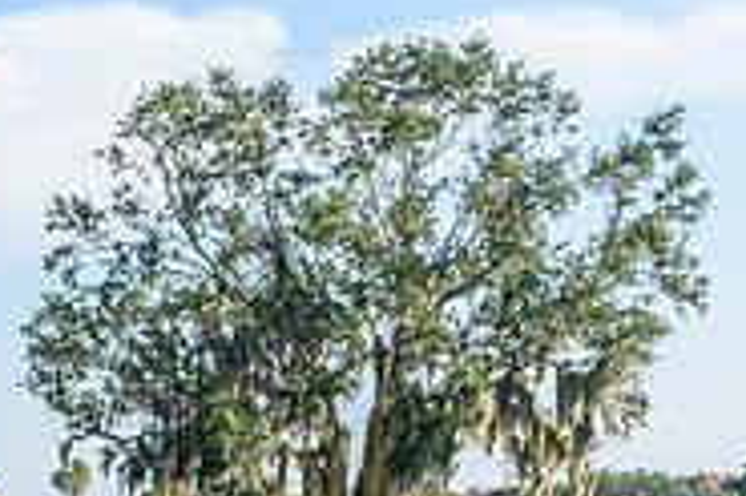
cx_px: -371
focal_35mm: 113
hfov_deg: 16.5
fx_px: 2339
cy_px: 732
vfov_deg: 11.6
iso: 200
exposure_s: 1/320
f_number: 9
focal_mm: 24
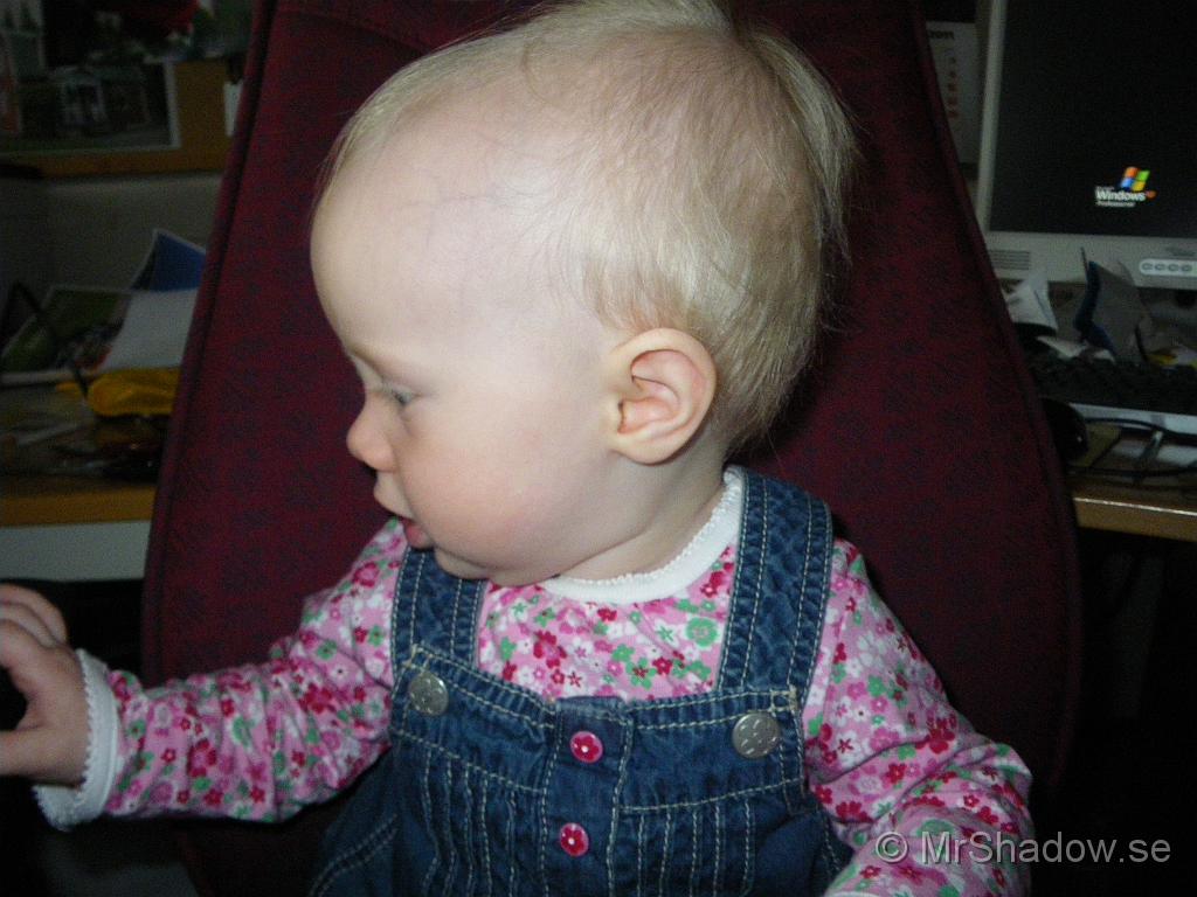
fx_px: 968
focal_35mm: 28
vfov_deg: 49.7
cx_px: 598
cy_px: 448
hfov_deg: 63.4
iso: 400
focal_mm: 5
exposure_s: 1/50
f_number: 4.2
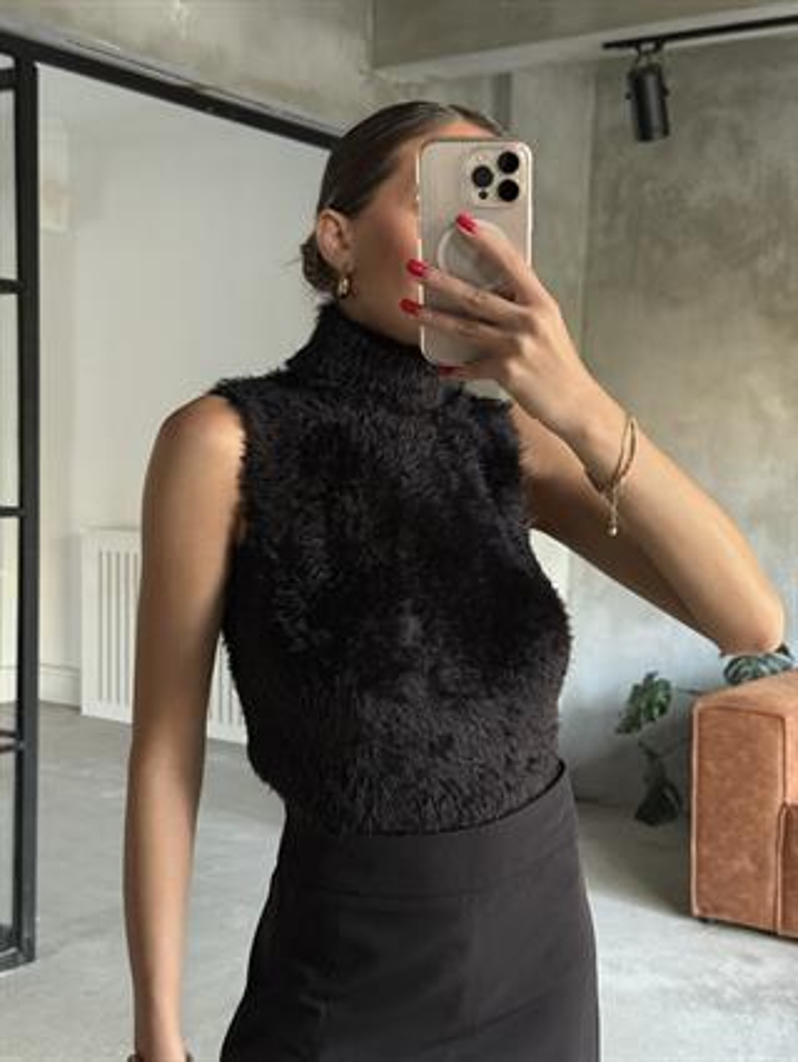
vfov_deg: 39.6
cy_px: 531
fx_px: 1474
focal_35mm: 48
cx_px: 399
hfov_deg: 30.3
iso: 500
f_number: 1.78
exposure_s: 1/40
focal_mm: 6.76
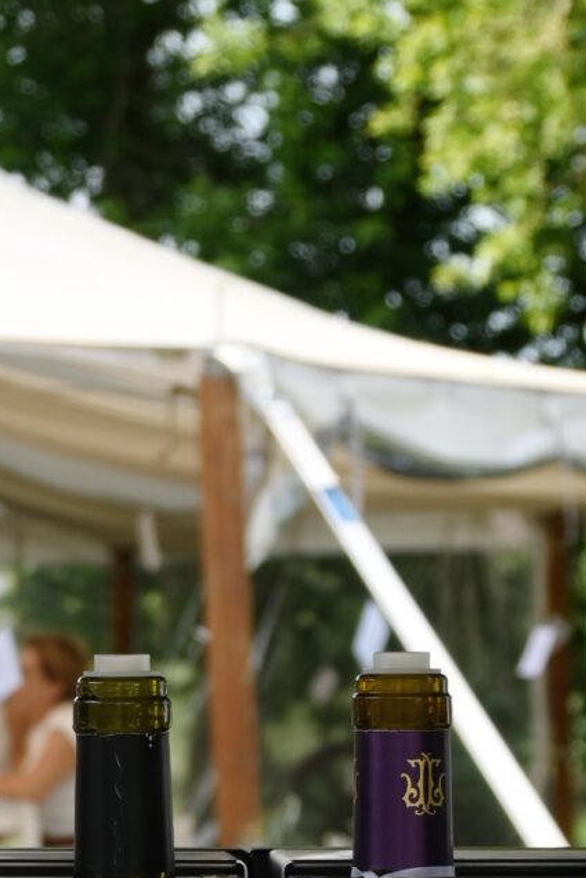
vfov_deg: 13.9
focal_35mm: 147
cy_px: 584
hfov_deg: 9.1
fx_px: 3595
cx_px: -271
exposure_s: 1/250
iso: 100
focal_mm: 32.5
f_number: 5.6
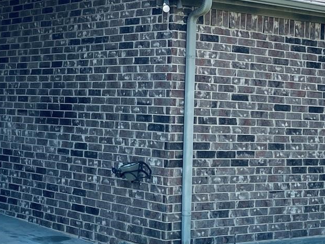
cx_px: 143
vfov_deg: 17.0
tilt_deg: +8.2
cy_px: 8
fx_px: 798
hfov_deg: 23.0
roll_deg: -1.7
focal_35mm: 85
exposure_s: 1/2304
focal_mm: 4.2
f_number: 1.6
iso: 32
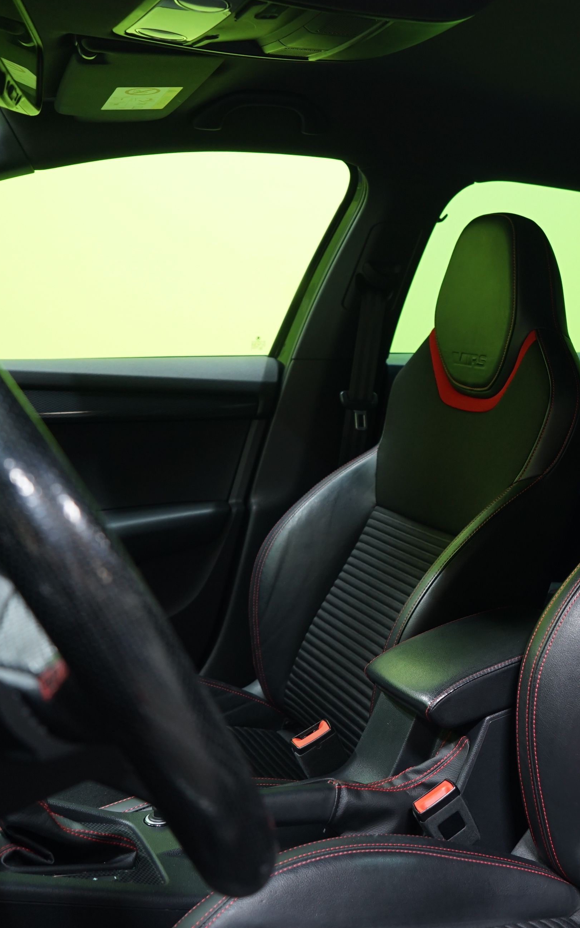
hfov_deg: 31.3
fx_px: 936
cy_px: 465
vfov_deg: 52.8
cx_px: 606
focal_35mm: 37
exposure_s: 1/20
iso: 800
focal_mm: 24
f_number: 4.5
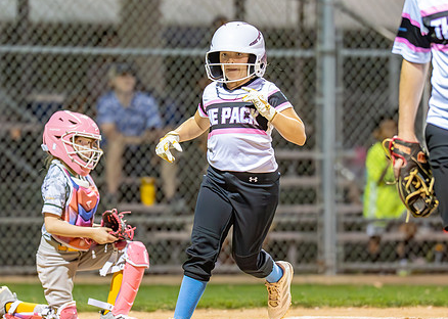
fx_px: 4742
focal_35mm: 373
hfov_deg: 5.4
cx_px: 249
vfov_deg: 3.9
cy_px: 159
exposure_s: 1/1250
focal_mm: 135
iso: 6400
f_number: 1.8
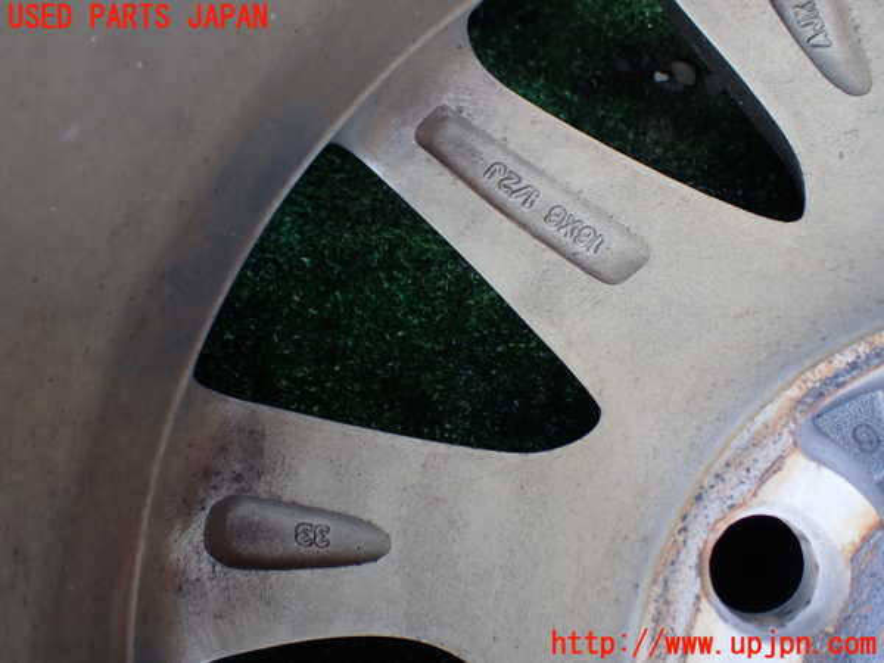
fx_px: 766
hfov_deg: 60.0
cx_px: 442
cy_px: 332
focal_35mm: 30
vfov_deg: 46.8
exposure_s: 1/125
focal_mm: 5.4
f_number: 2.3
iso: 160
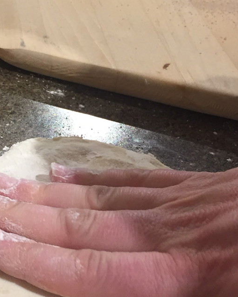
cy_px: 175
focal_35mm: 71
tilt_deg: -39.5
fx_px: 625
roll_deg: -5.9
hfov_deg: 21.3
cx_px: 44
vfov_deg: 26.7
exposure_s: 1/30
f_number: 2.2
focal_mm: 4.15
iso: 50
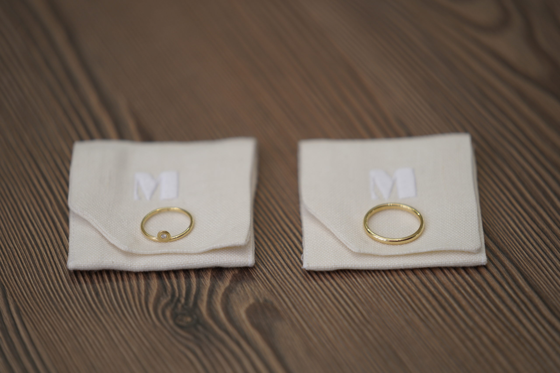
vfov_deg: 6.9
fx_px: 3111
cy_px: 186
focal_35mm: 200
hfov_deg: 10.3
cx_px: 280
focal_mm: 200
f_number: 2.8
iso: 250
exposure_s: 1/200
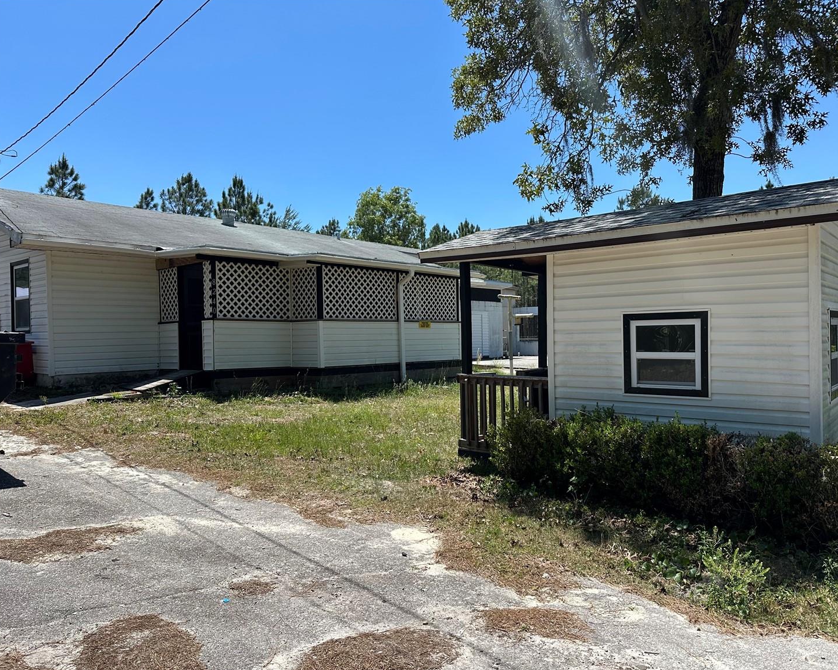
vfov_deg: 54.9
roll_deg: +0.6
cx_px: 457
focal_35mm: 26
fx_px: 645
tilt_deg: -1.0
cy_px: 345
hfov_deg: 65.9
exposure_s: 1/3861
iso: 80
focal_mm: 6.86
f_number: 1.78
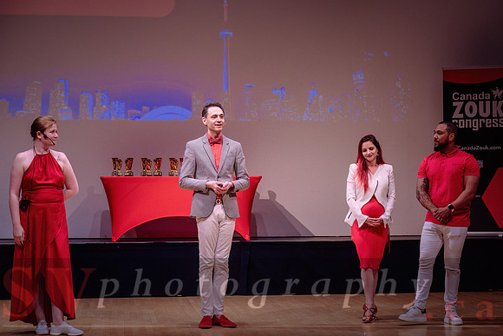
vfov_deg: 17.9
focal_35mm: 76
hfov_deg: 26.5
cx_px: 268
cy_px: 179
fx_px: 1067
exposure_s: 1/320
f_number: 3.5
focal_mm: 70
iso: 1600
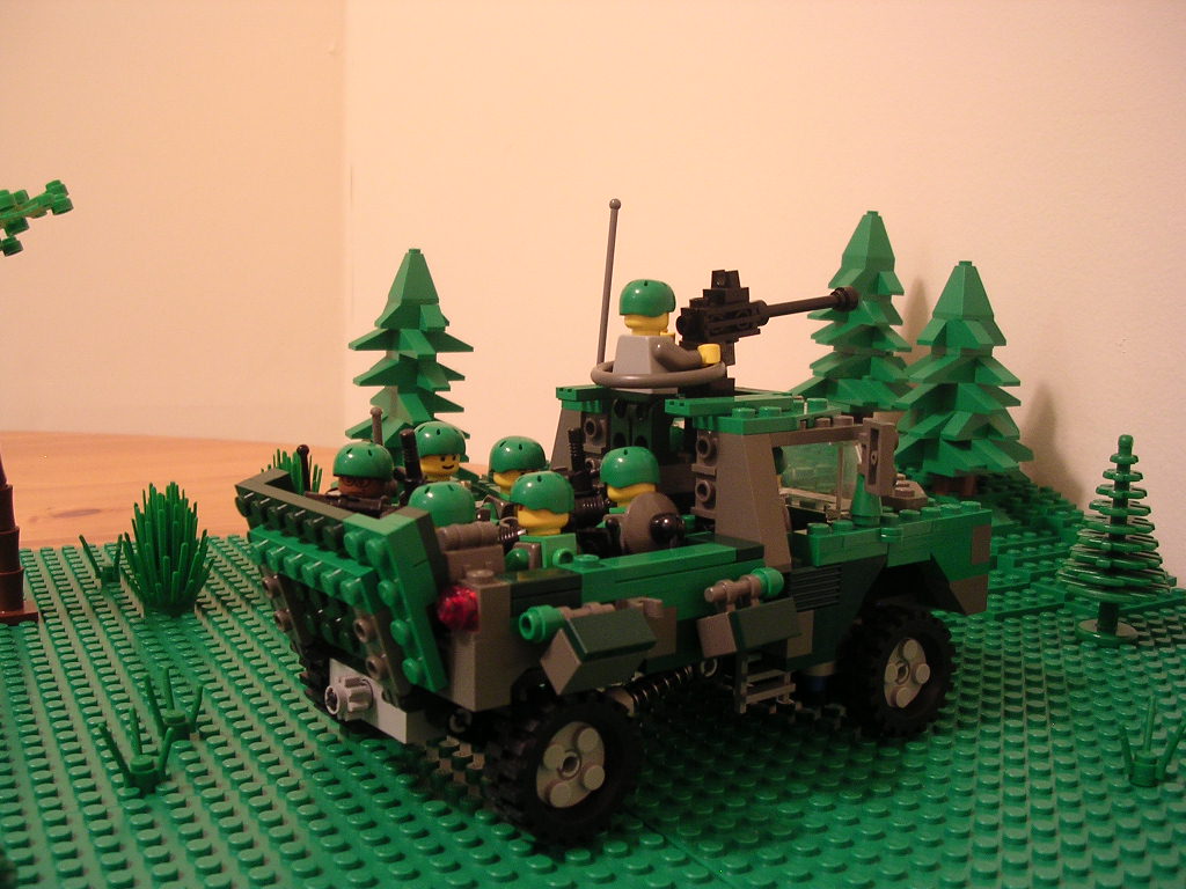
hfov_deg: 49.0
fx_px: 1302
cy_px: 444
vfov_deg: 37.7
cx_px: 593
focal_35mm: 38
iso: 168
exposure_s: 1/3.6
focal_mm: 5.8
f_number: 2.8
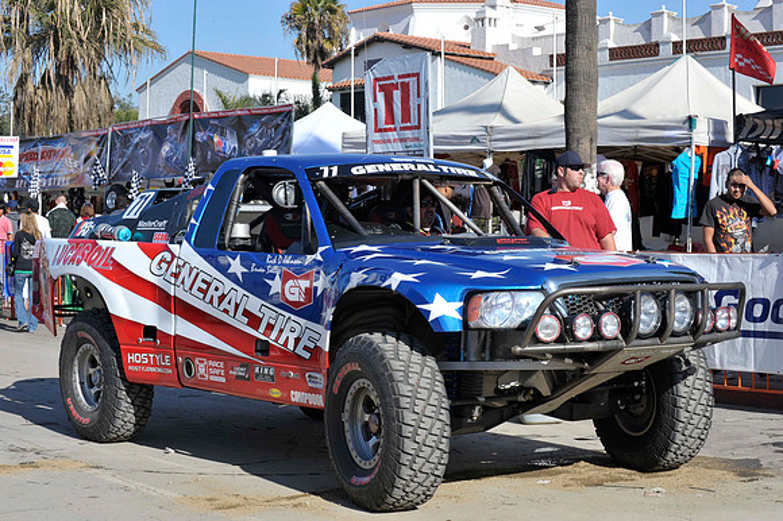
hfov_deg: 28.9
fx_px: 1522
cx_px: 392
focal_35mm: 70
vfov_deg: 19.4
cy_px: 260
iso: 320
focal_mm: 70
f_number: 10
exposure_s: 1/400
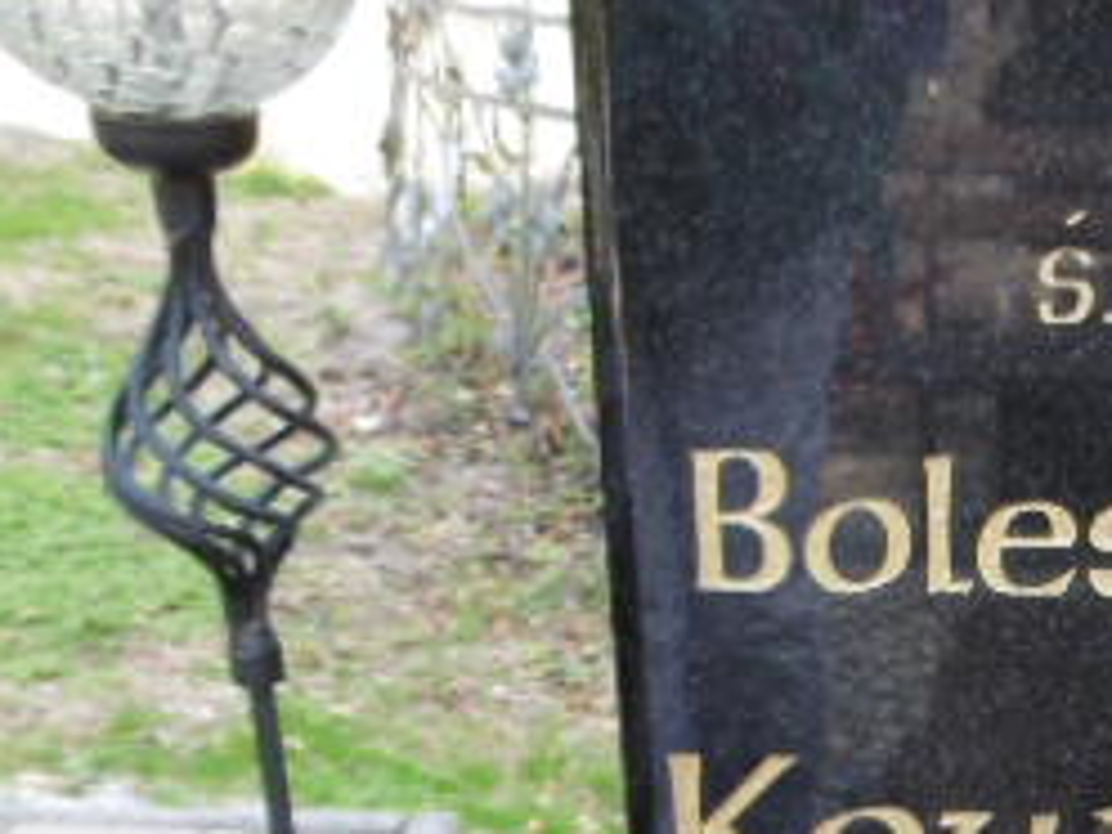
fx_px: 1992
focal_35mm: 62
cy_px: 677
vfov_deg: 23.3
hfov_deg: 29.5
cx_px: 1067
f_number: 3.1
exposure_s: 1/60
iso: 100
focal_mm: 4.3
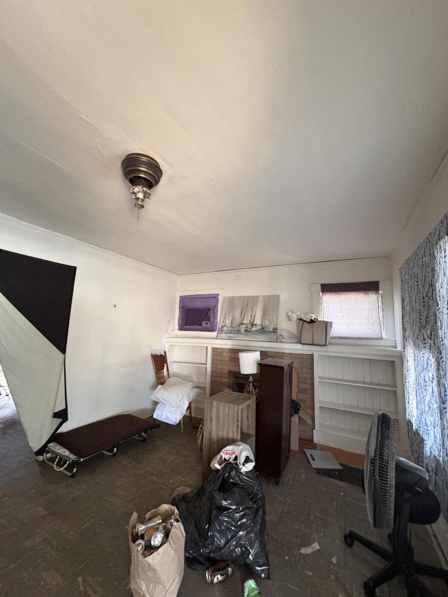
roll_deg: -1.3
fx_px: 242
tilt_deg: +8.1
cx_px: 224
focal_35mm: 14
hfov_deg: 85.7
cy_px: 298
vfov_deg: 102.1
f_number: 2.2
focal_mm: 2.22
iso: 640
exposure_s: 1/60
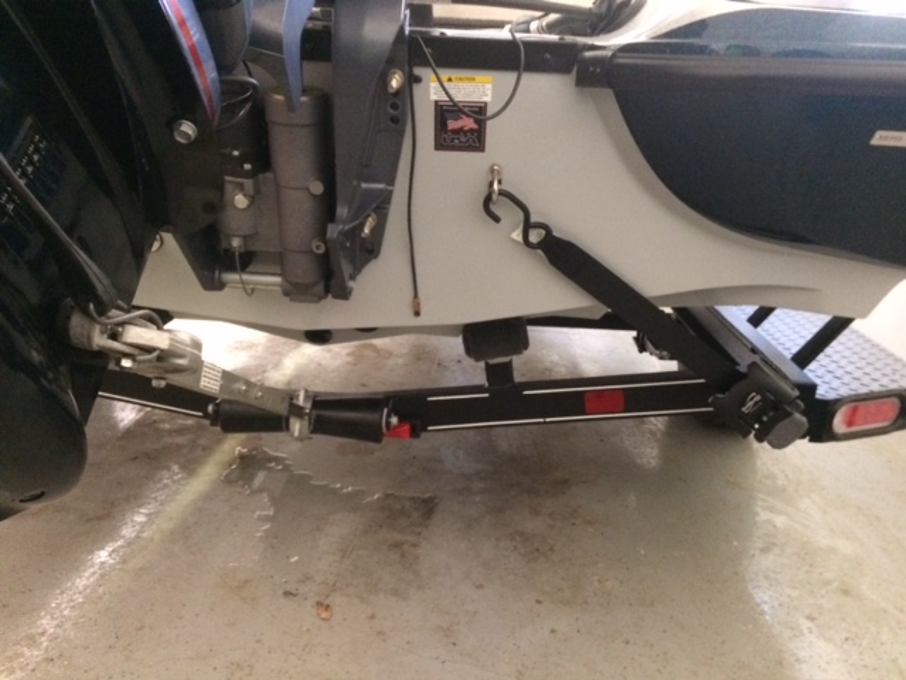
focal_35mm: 29
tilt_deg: -17.3
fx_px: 759
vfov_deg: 48.2
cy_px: 340
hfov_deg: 61.7
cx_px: 453
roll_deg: -1.4
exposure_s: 1/15
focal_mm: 4.15
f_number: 2.2
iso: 500
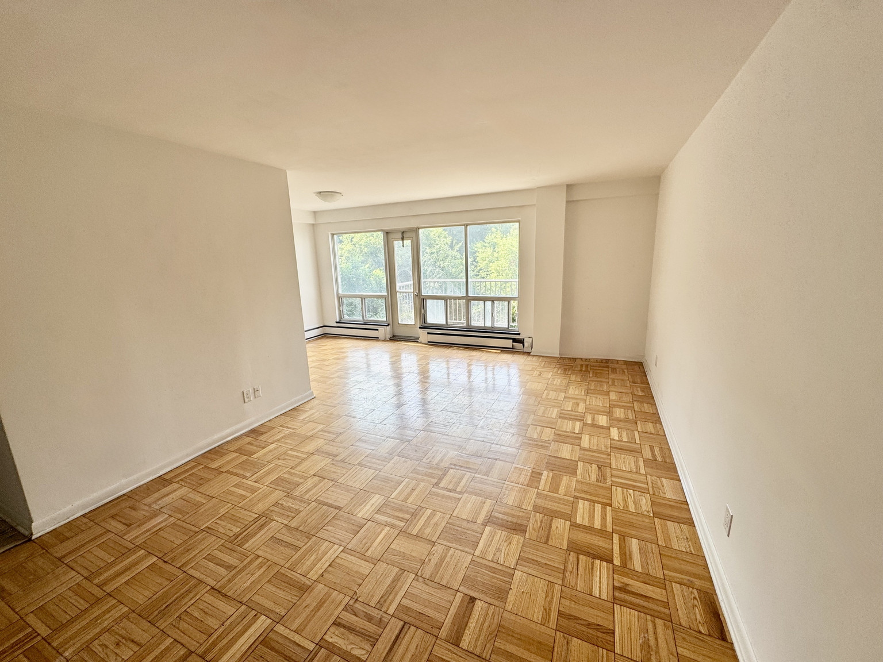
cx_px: 442
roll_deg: +1.5
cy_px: 331
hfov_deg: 102.1
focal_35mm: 14
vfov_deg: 85.7
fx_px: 357
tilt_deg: -10.7
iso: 40
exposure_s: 1/164
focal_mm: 2.22
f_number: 2.2
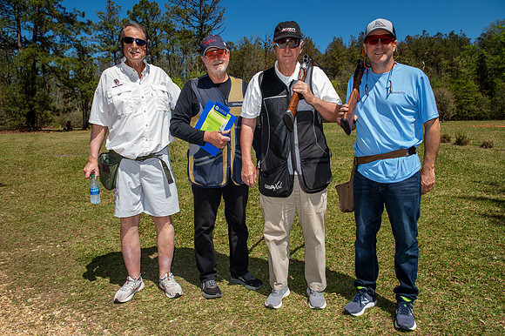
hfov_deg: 67.4
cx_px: 252
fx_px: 379
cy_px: 168
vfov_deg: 47.9
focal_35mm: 27
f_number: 7.1
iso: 50
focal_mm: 27
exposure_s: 1/250
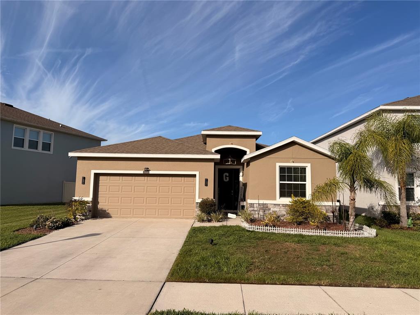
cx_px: 210
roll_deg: -1.0
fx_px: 291
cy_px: 158
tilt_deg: +5.5
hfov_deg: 71.6
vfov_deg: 56.8
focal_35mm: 24
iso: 80
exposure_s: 1/6711
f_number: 1.78
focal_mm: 6.76
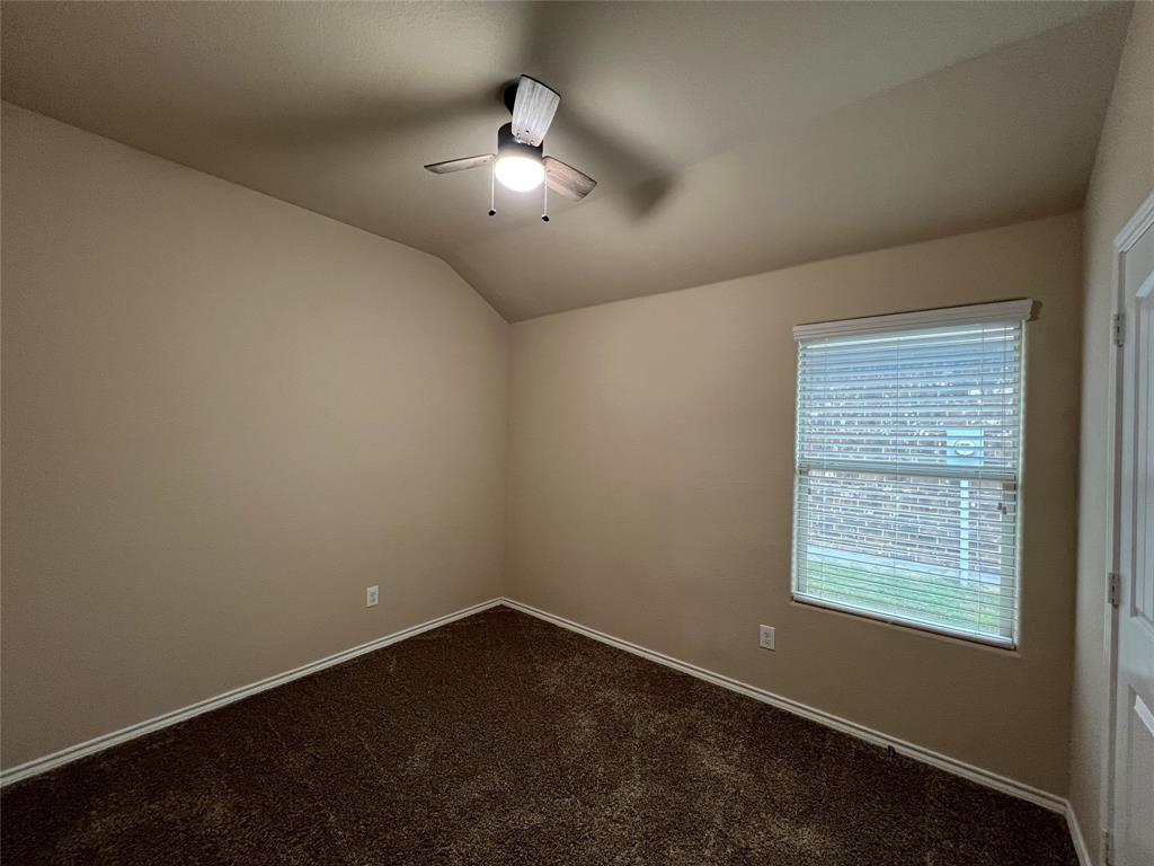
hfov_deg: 106.2
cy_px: 433
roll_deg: -1.1
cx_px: 577
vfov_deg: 89.9
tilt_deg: -0.7
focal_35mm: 13
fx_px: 433
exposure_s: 1/60
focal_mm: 1.57
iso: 320
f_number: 1.8
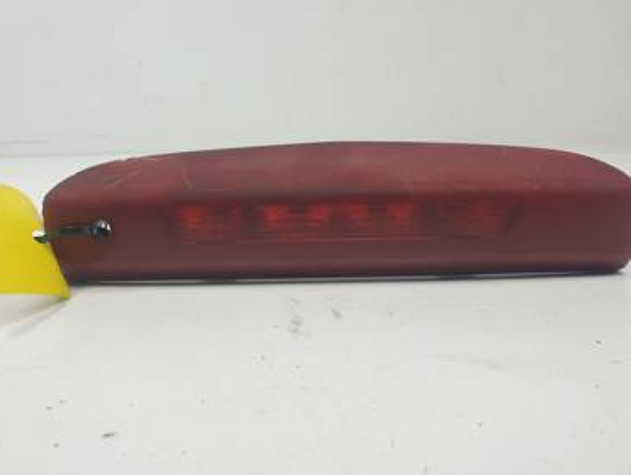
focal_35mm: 28
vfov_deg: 49.8
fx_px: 511
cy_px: 226
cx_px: 318
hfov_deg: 63.4
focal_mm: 4.3
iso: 50
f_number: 2.4
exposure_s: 1/221
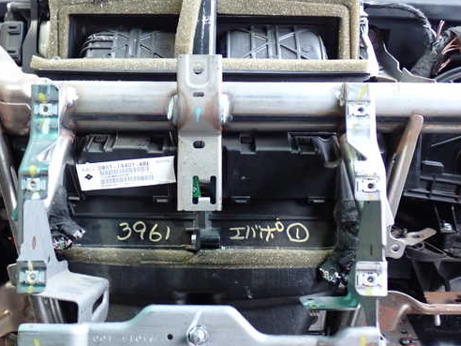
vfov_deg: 29.1
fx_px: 666
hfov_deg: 38.2
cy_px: 160
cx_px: 209
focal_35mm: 50
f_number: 2.8
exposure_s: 1/15
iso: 800
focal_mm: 7.31
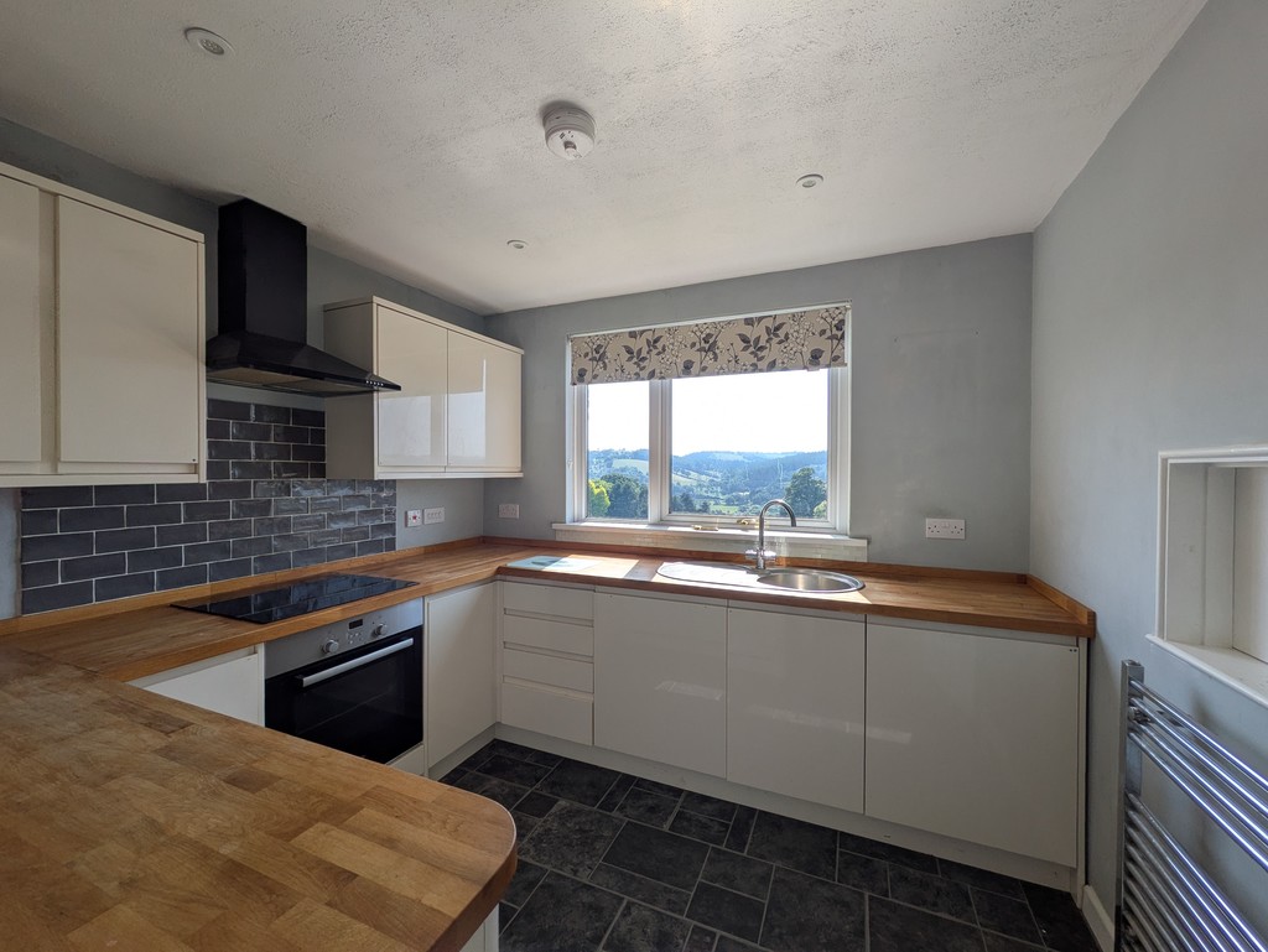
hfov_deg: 102.0
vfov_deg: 85.7
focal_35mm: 14
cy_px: 476
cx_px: 634
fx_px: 513
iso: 82
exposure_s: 1/875
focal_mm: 1.83
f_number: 2.2
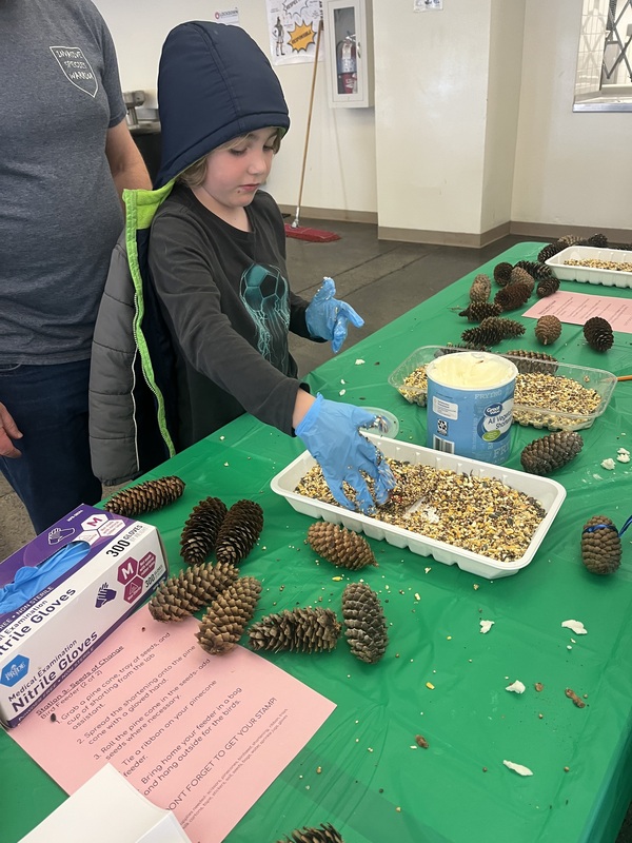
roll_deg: +5.0
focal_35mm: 26
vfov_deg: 67.3
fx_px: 633
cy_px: 422
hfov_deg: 53.1
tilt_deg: -30.0
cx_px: 316
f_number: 1.6
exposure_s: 1/60
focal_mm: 5.1
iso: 160
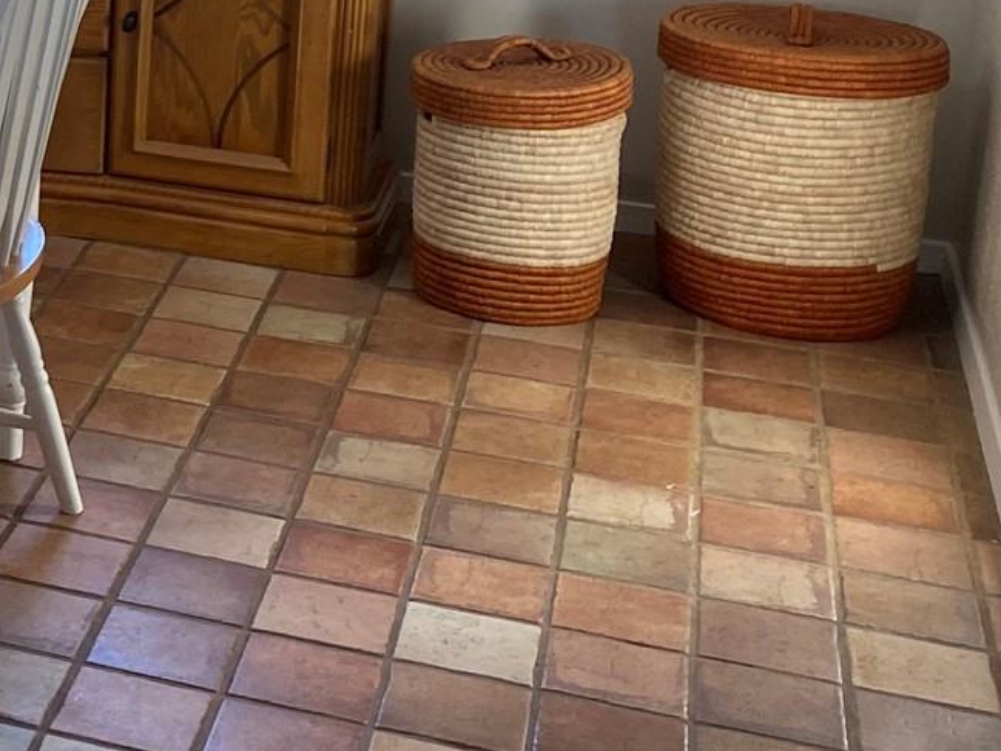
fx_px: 2372
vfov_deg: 17.3
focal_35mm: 82
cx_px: -358
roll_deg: -1.7
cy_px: -114
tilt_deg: -10.5
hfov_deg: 21.2
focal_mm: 4.25
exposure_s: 1/120
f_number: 1.8
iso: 100
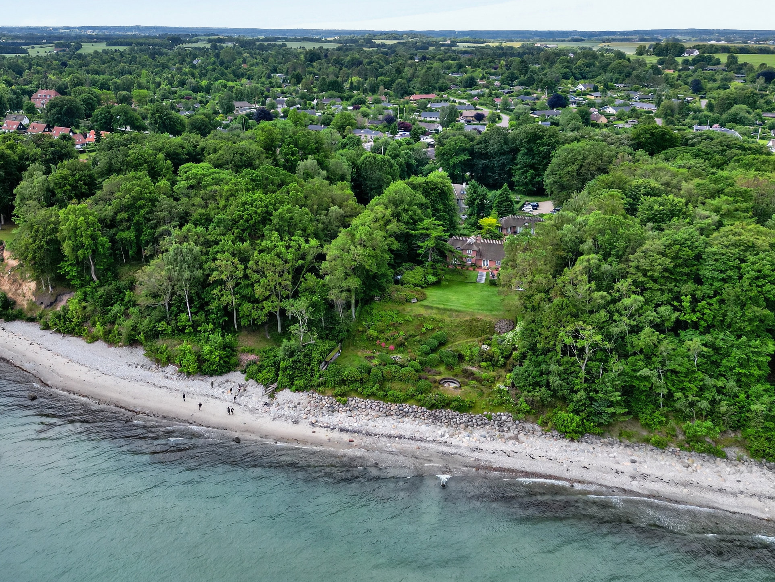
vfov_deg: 43.8
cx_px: 300
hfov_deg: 56.3
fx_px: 716
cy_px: 215
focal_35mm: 32
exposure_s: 1/2500
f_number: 1.7
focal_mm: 6.7
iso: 100
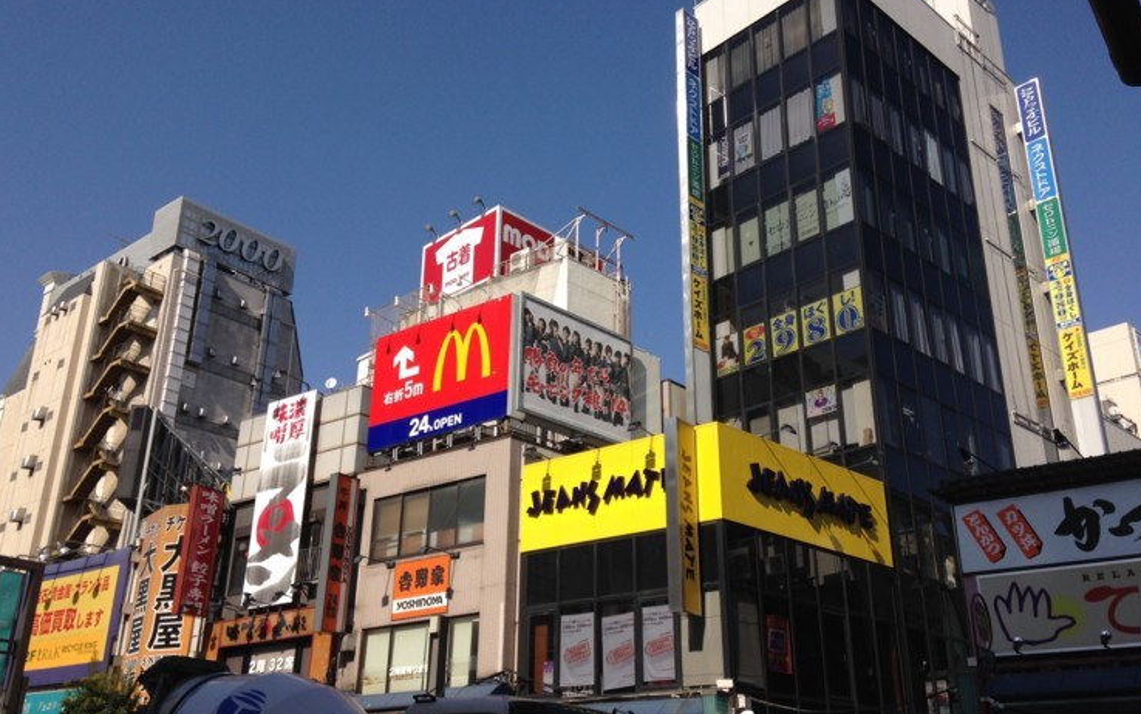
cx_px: 561
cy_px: 374
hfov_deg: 54.0
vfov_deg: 35.4
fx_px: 1120
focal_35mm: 36
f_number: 2.4
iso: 50
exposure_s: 1/2262
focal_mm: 4.12
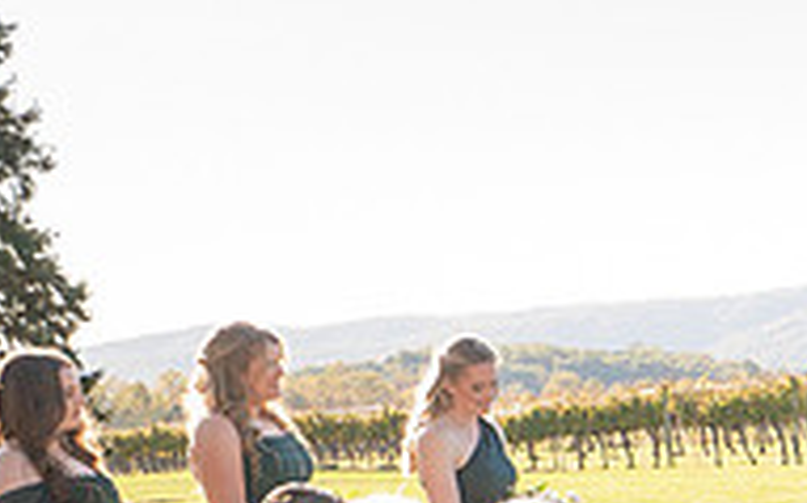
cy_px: 637
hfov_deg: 16.5
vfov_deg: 11.2
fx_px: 2505
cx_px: 1251
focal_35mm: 114
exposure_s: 1/200
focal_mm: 33
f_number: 4
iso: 100
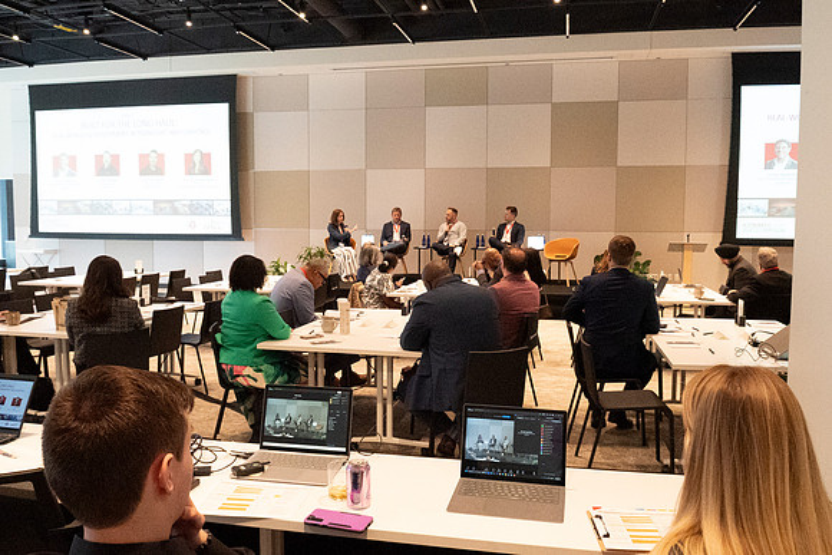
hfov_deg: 64.1
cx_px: 416
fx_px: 665
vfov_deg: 45.3
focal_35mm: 29
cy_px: 278
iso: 12800
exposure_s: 1/100
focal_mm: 18
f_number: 8
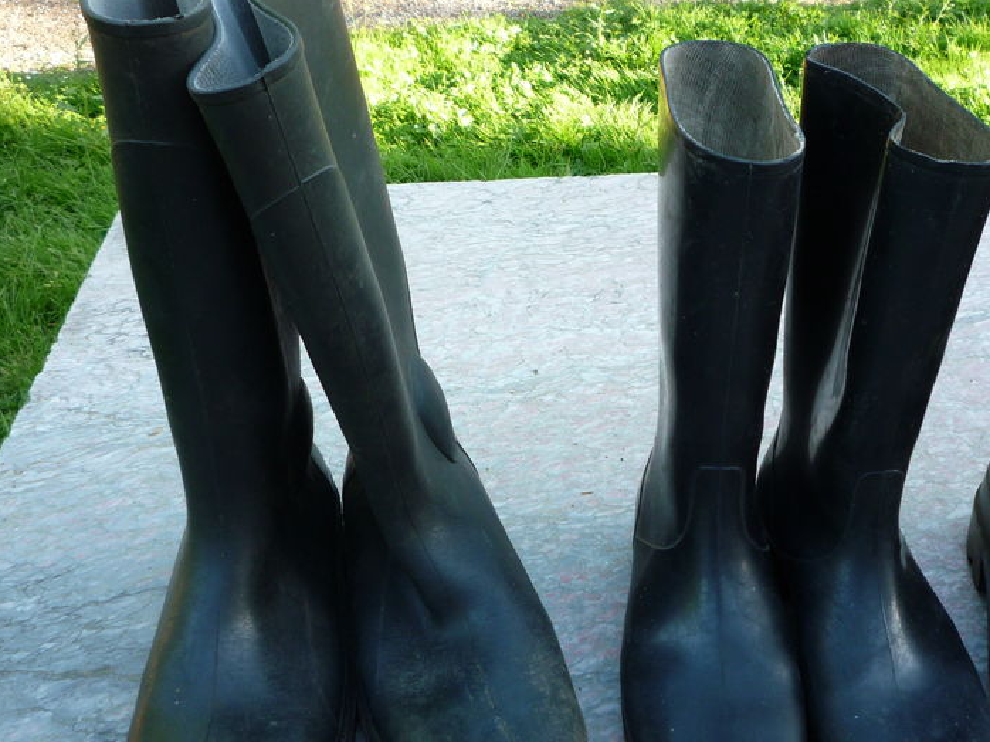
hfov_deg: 43.8
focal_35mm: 43
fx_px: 1229
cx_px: 566
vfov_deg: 33.6
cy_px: 400
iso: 100
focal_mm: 5.2
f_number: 3.3
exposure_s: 1/50
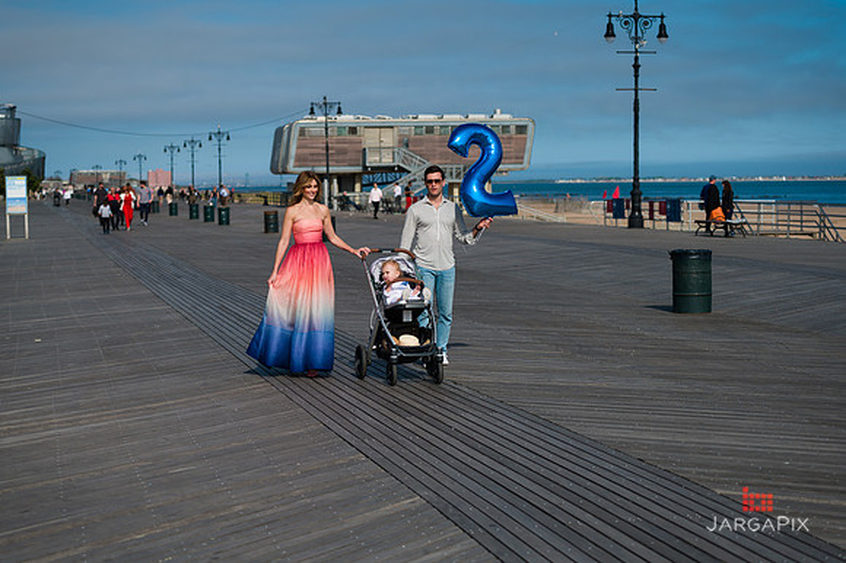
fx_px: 1644
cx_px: 423
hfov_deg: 28.9
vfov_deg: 19.4
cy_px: 282
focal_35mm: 70
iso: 200
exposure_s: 1/6400
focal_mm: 70
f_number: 4
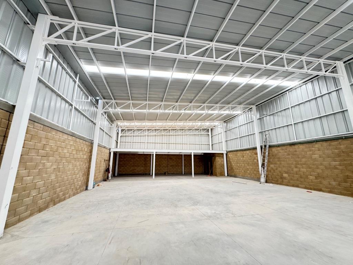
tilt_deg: +12.5
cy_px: 132
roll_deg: +1.6
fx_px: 143
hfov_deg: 102.1
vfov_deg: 85.7
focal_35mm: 14
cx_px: 176
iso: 160
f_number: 2.2
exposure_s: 1/99
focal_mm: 2.22
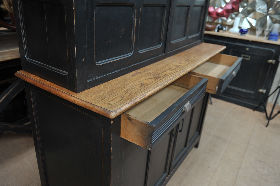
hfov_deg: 65.5
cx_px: 140
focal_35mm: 28
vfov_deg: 46.3
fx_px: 218
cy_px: 93
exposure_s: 1/50
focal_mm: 28
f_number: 4
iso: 400
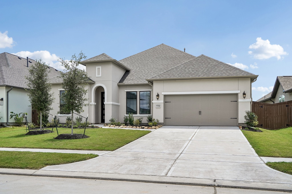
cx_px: 146
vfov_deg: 41.1
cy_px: 97
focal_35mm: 32
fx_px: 260
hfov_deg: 58.7
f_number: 8
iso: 500
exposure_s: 1/2000
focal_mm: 32
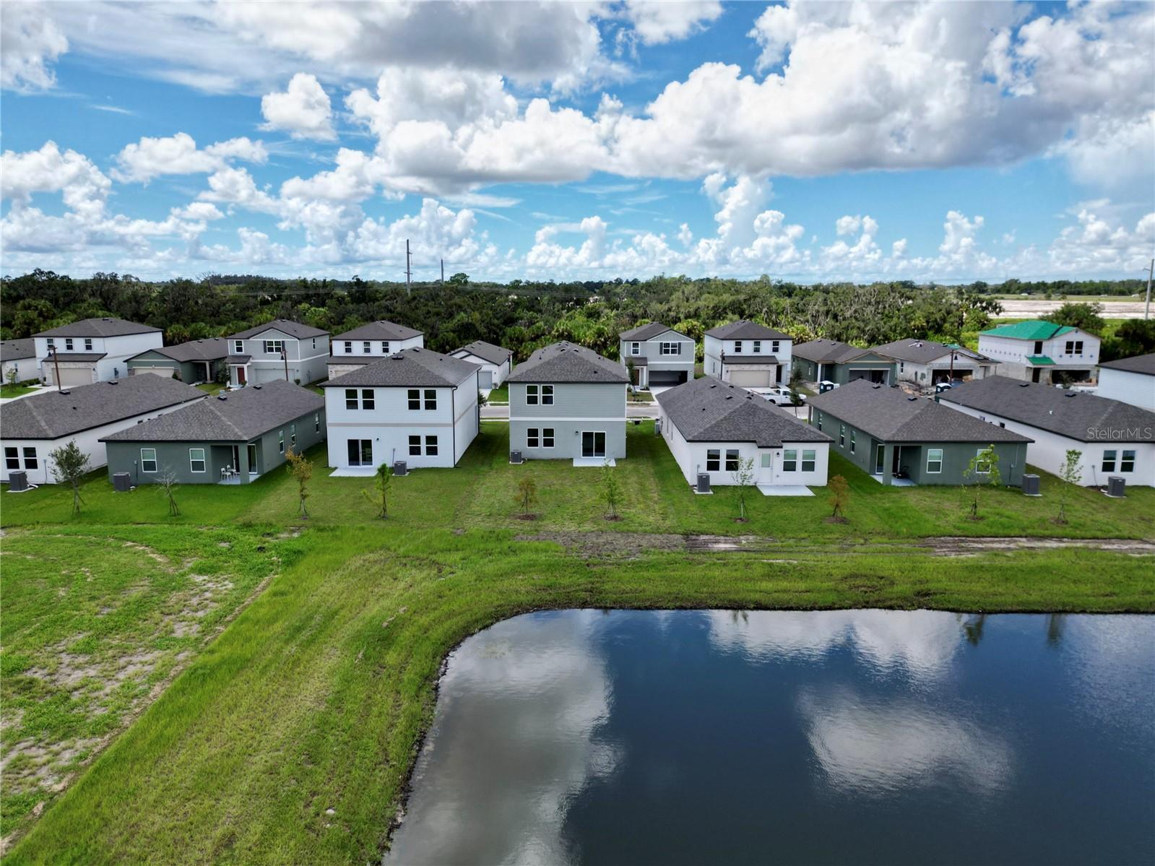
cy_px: 433
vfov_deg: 56.8
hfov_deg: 71.6
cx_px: 578
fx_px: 801
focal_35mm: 24
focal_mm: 6.72
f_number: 1.7
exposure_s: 1/3200
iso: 100
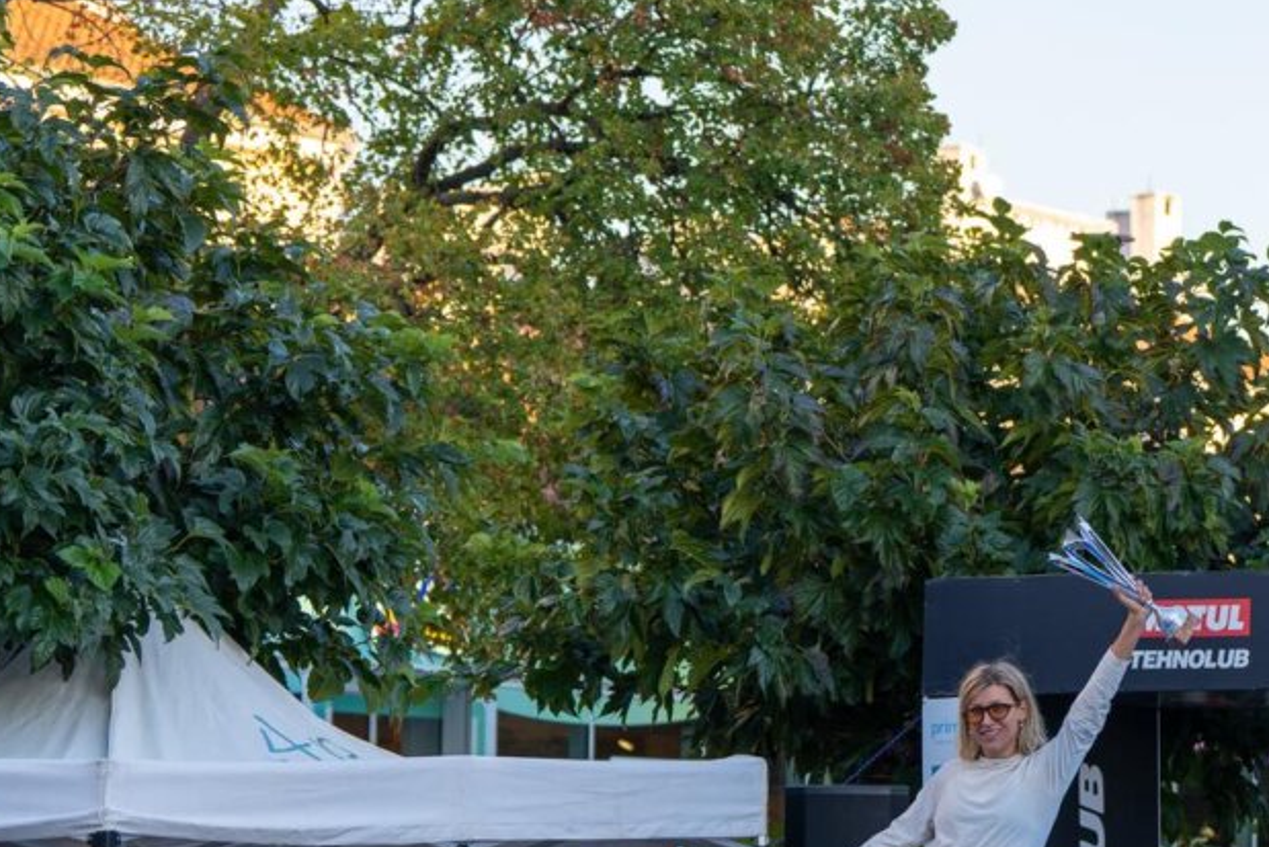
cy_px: 716
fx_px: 5253
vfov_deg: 9.2
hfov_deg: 13.6
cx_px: 1166
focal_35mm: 149
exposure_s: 1/320
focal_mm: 72
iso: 125
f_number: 2.8
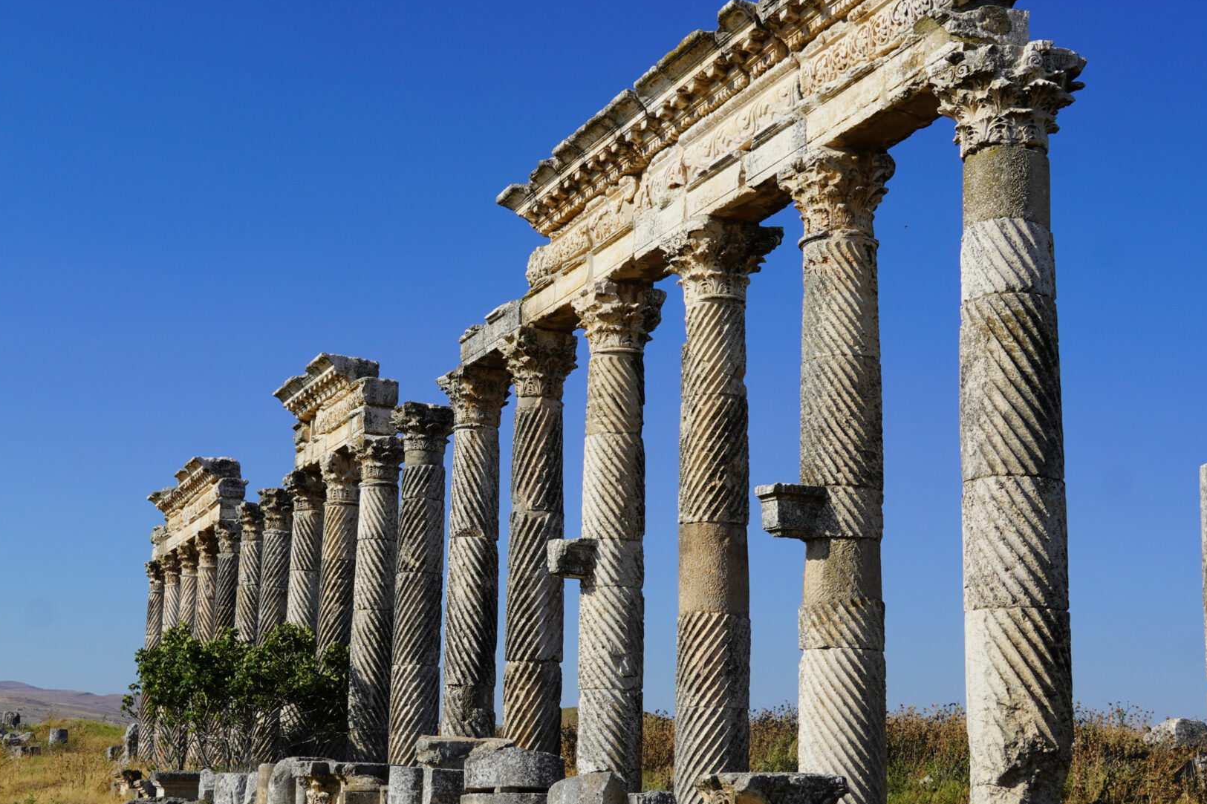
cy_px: 463
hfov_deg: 37.9
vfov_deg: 26.0
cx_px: 441
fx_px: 1743
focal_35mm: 52
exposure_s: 1/250
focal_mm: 22
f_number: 10
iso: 100
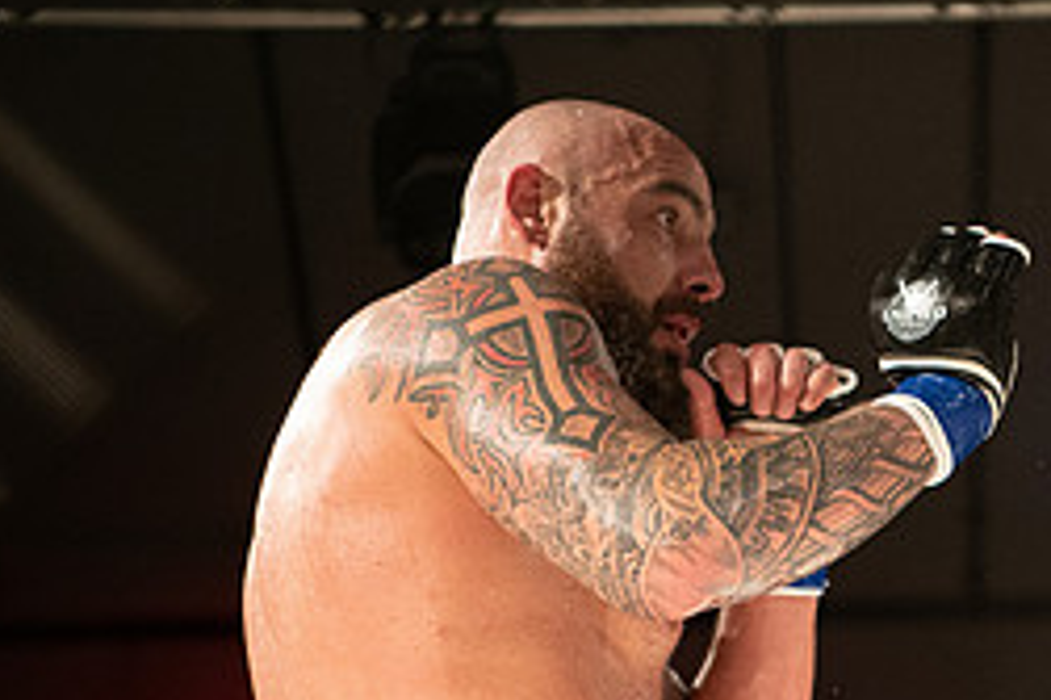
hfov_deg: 12.4
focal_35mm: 162
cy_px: 719
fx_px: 4726
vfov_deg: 8.4
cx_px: 1193
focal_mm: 70
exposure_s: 1/1000
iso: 1600
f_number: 2.8
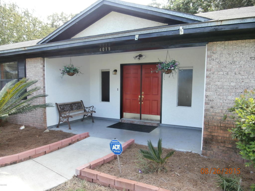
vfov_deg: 56.8
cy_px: 96
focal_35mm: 24
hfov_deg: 71.6
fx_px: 177
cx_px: 128
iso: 100
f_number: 3
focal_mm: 4.2
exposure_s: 1/125
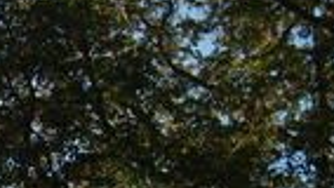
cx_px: -209
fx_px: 1550
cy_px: 278
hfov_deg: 11.6
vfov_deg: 6.8
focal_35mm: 175
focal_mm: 5.8
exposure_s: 1/750
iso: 50
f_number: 2.8
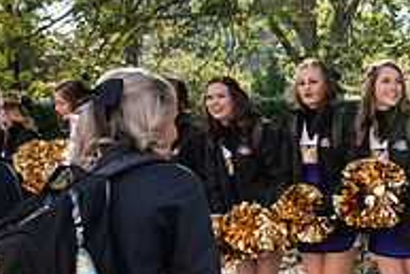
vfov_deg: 14.6
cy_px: 220
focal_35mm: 93
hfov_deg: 20.7
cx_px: 467
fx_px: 1060
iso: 400
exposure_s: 1/500
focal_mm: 31
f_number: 5.6
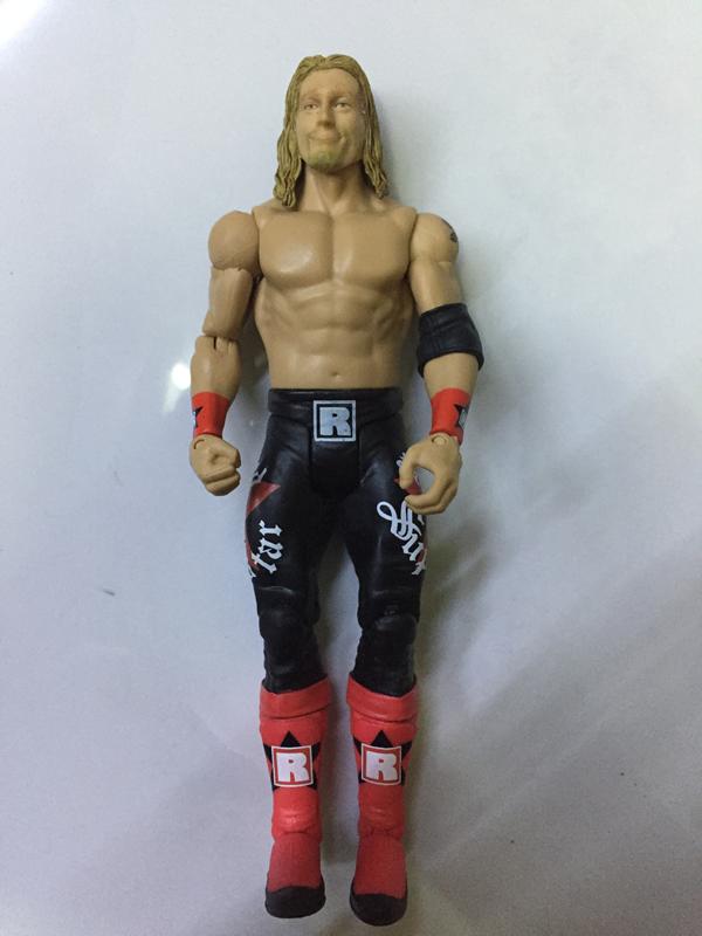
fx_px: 784
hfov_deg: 48.2
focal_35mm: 29
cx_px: 351
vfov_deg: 61.7
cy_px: 468
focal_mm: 4.15
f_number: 2.2
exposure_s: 1/33
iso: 250
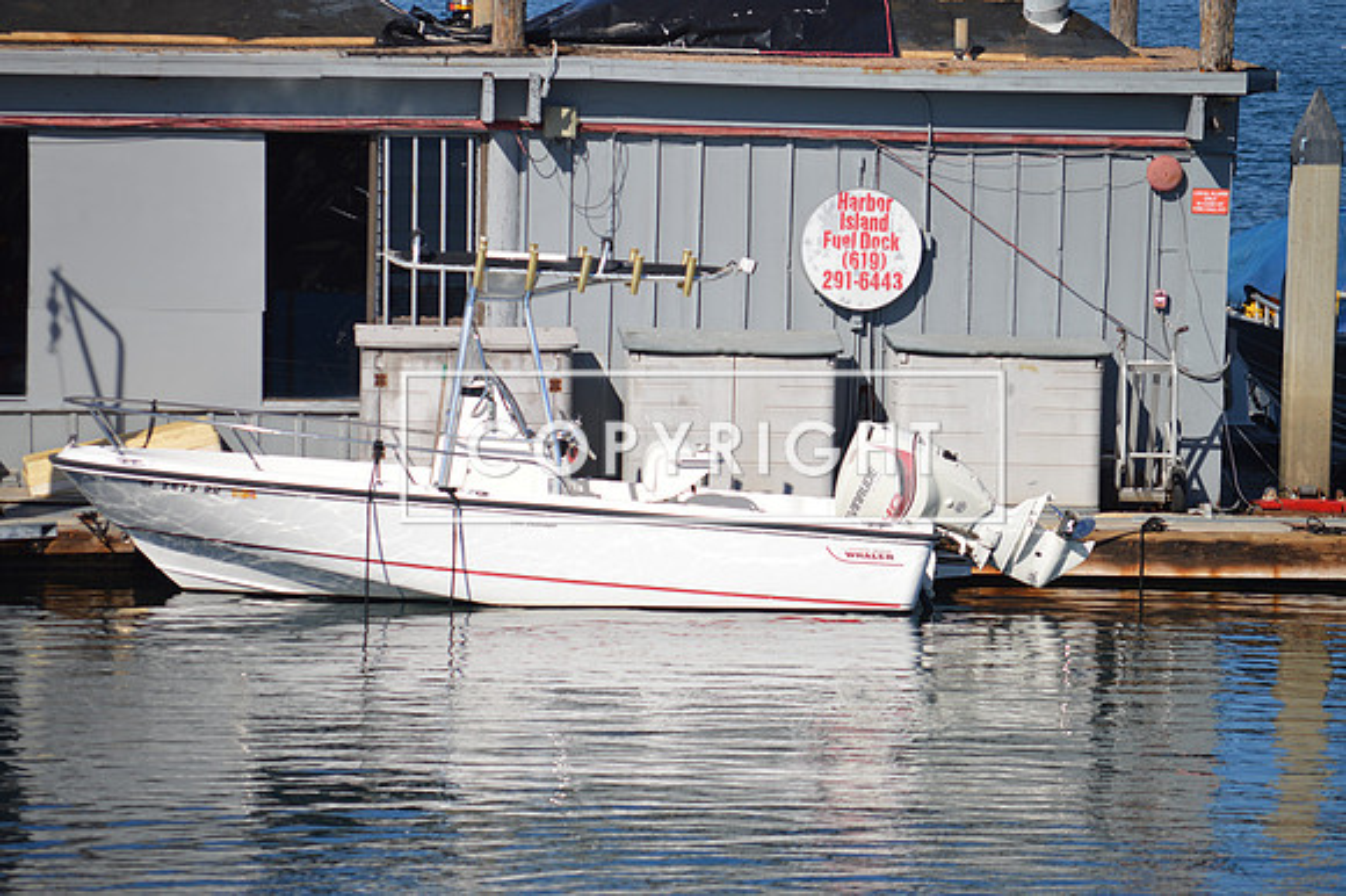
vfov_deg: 5.5
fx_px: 9248
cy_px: 448
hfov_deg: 8.3
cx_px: 673
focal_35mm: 248
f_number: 6.3
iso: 100
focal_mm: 165
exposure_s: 1/640
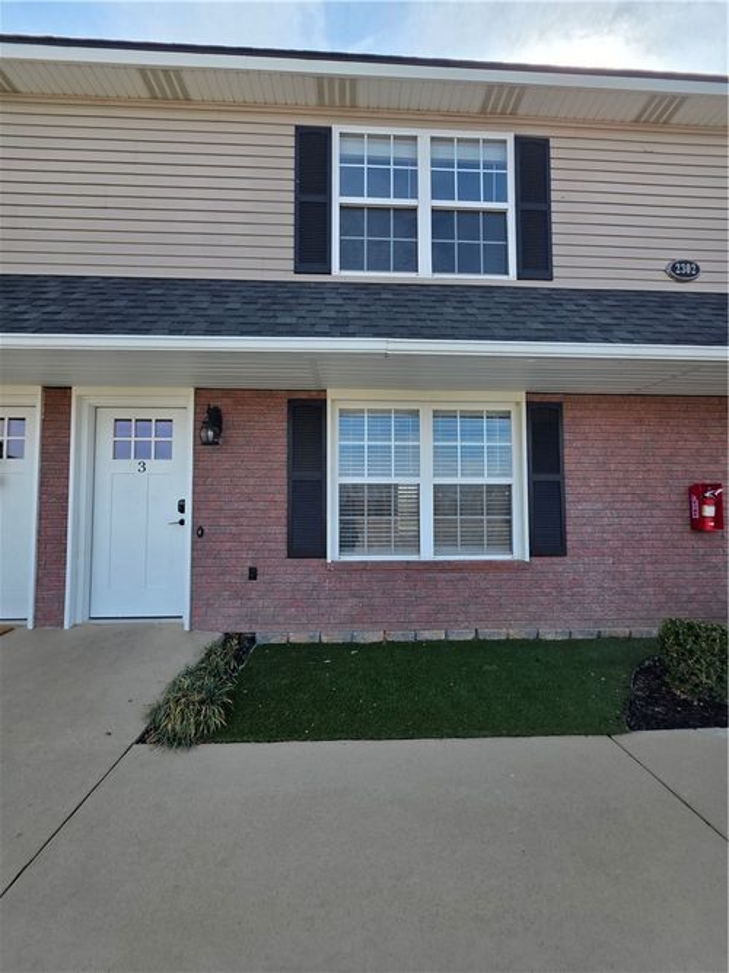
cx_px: 364
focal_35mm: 13
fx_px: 365
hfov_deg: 89.9
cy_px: 486
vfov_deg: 106.2
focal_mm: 2.2
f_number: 1.9
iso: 64
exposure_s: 1/2000
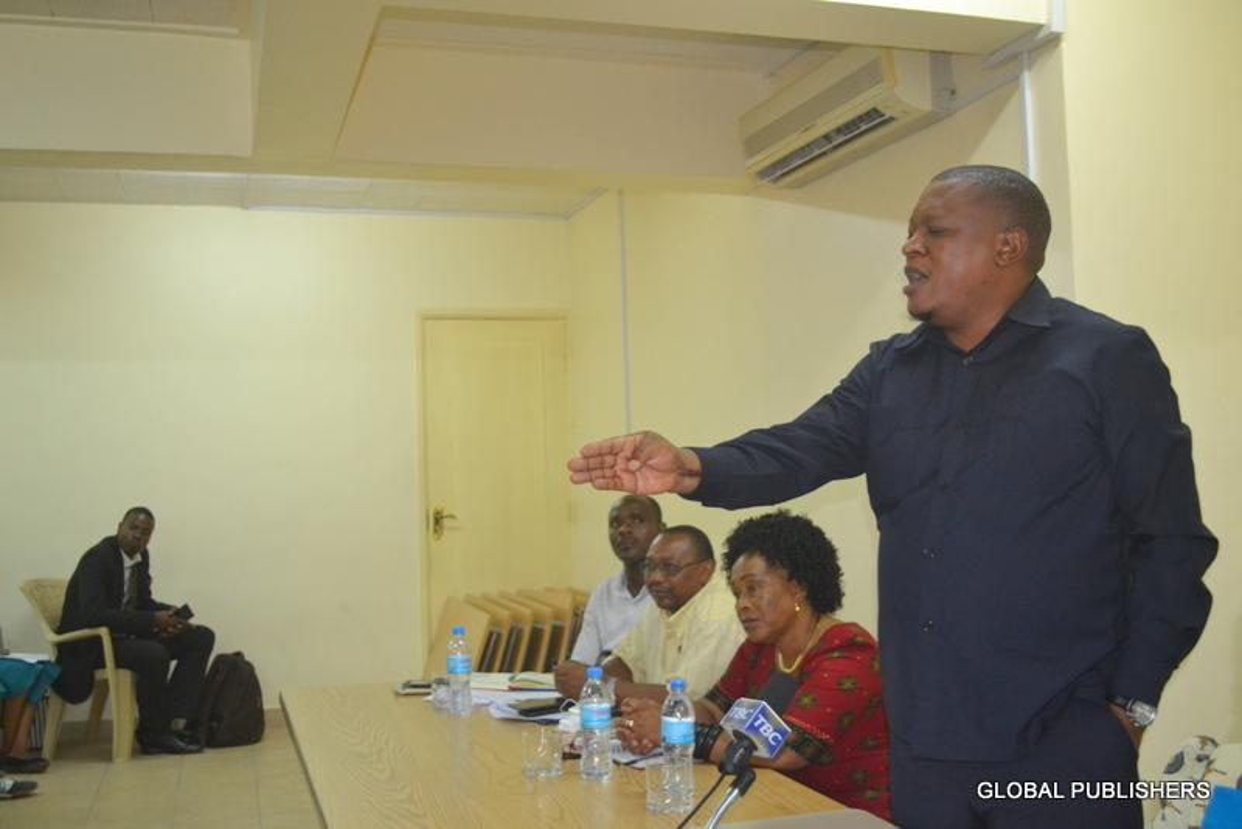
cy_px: 414
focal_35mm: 36
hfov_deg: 53.1
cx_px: 621
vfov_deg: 36.9
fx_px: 1242
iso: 1400
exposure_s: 1/60
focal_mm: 24
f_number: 4
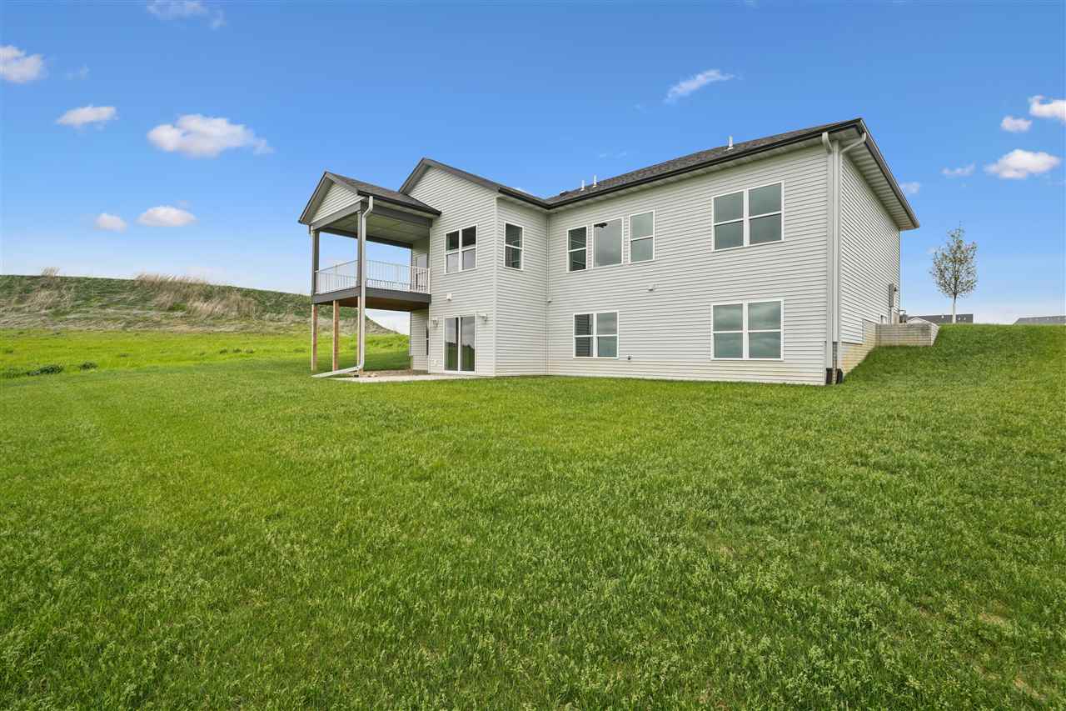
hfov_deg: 96.7
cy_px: 356
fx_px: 474
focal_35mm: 16
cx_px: 533
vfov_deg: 73.7
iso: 400
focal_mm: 16
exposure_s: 1/400
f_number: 10
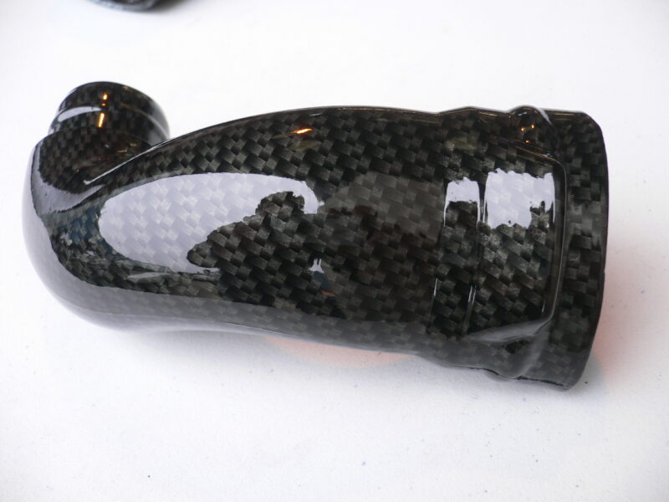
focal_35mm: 35
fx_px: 676
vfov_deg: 40.7
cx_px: 334
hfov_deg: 52.6
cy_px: 251
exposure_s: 1/80
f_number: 2.8
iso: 100
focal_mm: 5.8
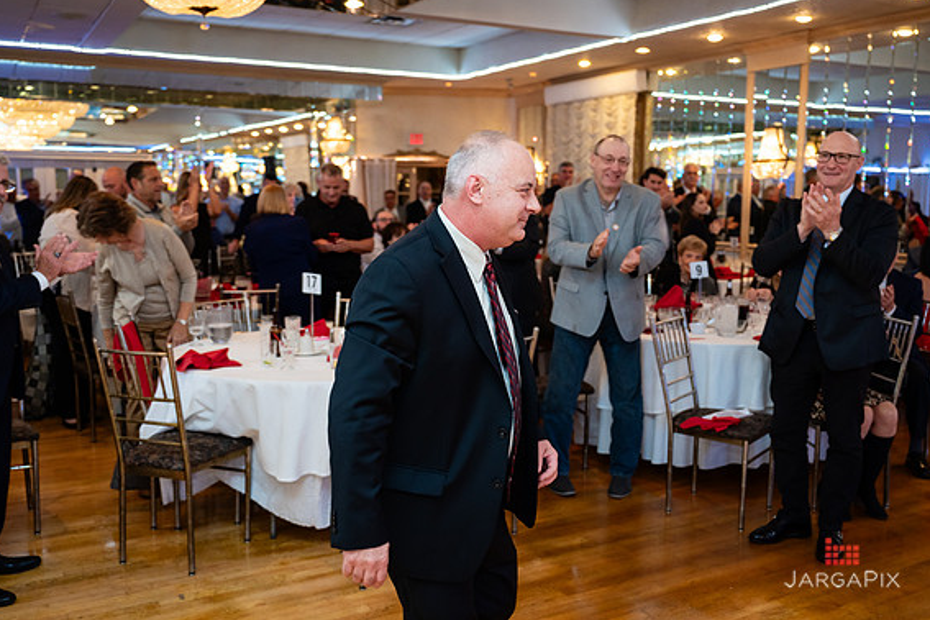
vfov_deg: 37.9
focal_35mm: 35
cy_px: 307
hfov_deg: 54.4
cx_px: 466
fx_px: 904
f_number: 3.2
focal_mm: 32.5
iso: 1250
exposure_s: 1/200
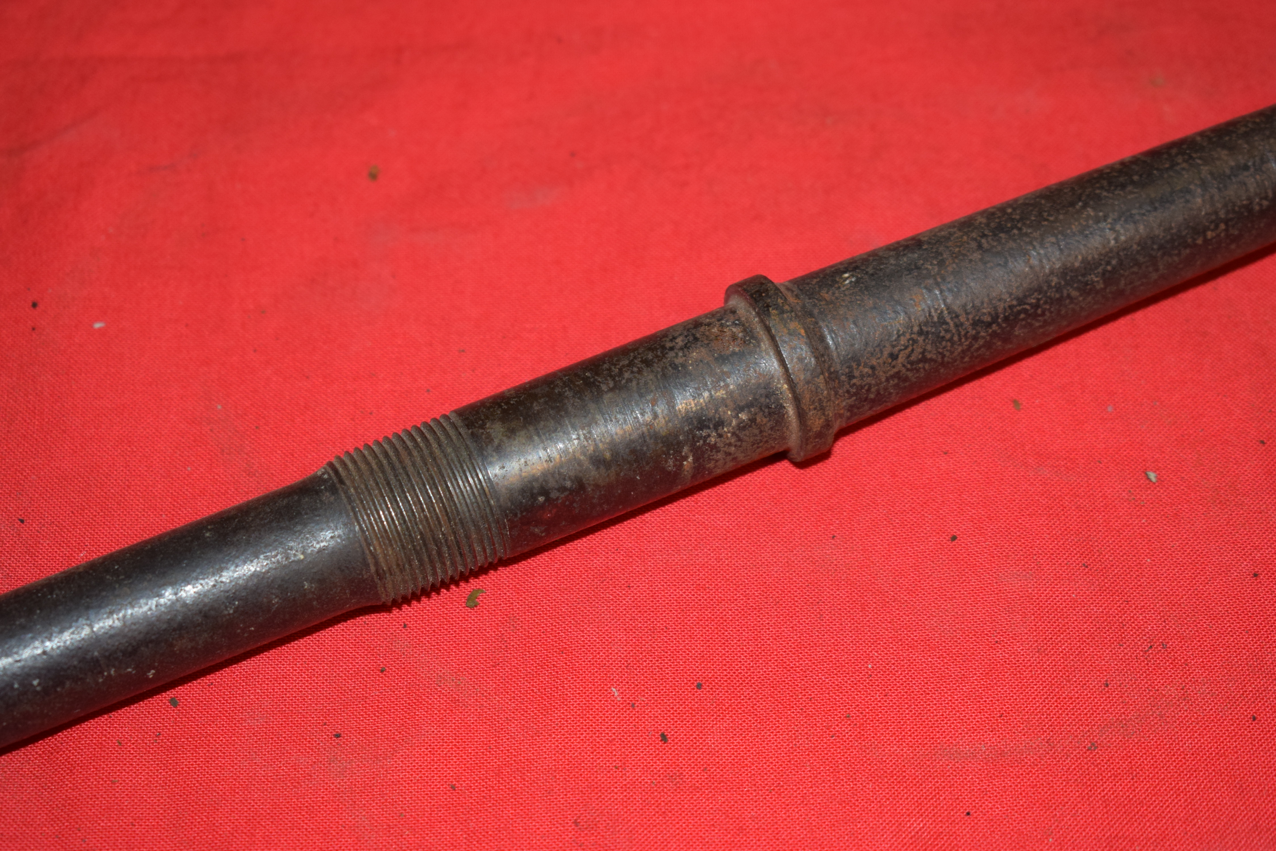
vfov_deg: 18.9
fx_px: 2552
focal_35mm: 72
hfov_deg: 28.1
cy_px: 426
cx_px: 638
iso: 640
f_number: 5.3
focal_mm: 48
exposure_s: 1/100
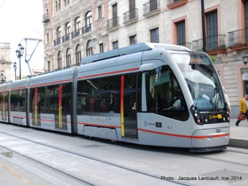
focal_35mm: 45
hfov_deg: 42.4
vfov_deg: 32.5
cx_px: 107
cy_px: 92
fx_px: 319
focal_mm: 27
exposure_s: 1/100
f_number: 5
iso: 200
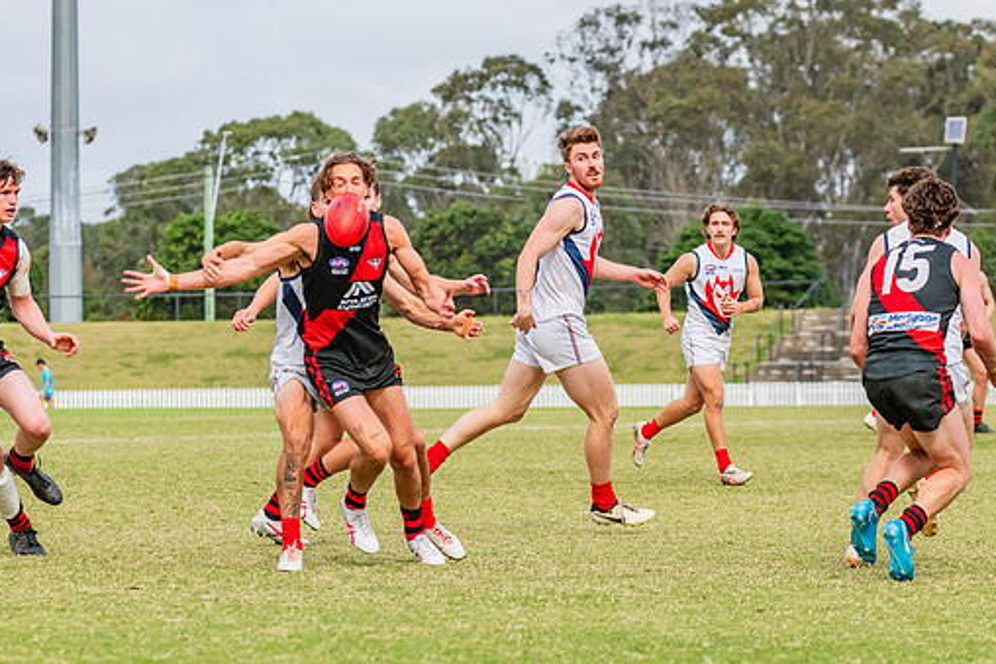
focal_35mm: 197
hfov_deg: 10.4
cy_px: 324
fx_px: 5452
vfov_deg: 7.0
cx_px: 449
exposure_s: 1/1250
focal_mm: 170
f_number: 7.1
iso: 800
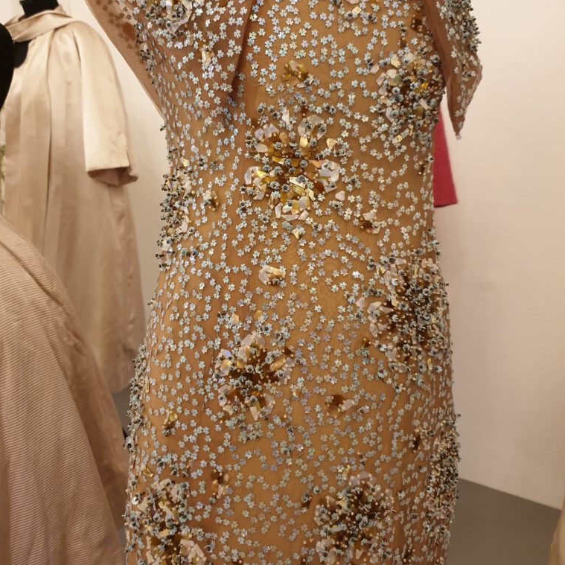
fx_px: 572
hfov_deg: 52.5
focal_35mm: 31
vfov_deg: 51.8
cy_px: 199
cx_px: 283
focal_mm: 4.3
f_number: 1.5
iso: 250
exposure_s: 1/50
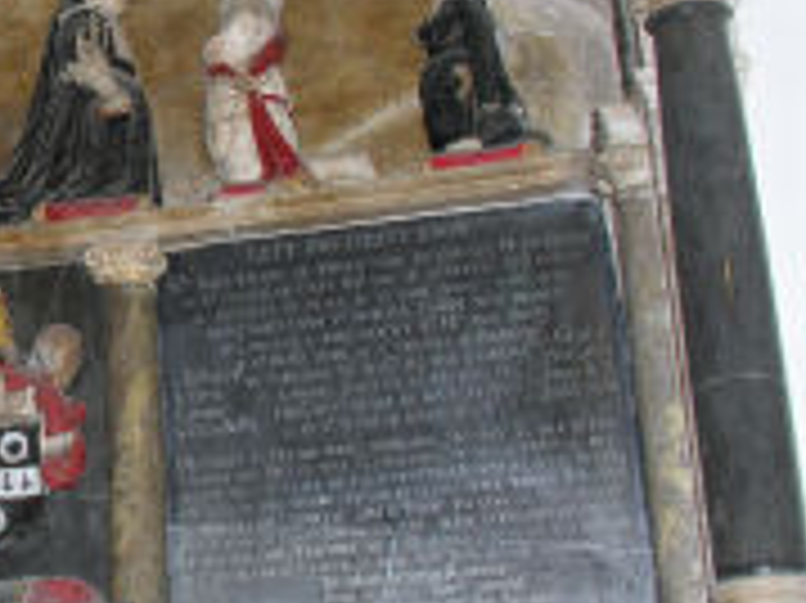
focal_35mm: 90
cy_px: 272
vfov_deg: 16.4
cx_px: 5
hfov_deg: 21.1
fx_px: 2094
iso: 100
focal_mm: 8.9
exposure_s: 1/60.1
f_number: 2.8
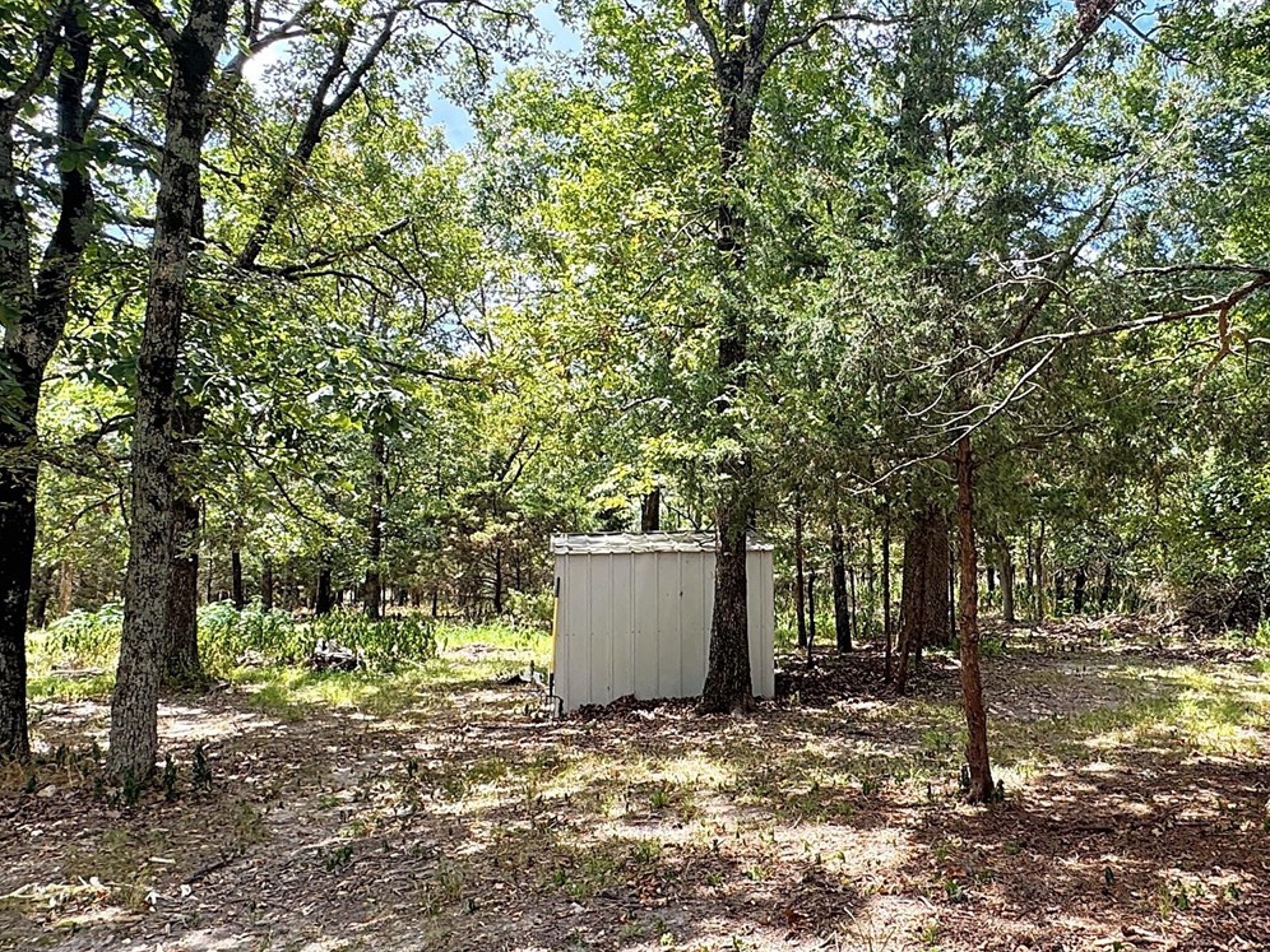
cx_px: 879
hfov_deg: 63.1
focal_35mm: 27
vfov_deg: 51.4
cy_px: 482
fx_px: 991
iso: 40
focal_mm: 2.2
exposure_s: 1/240
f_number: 2.2
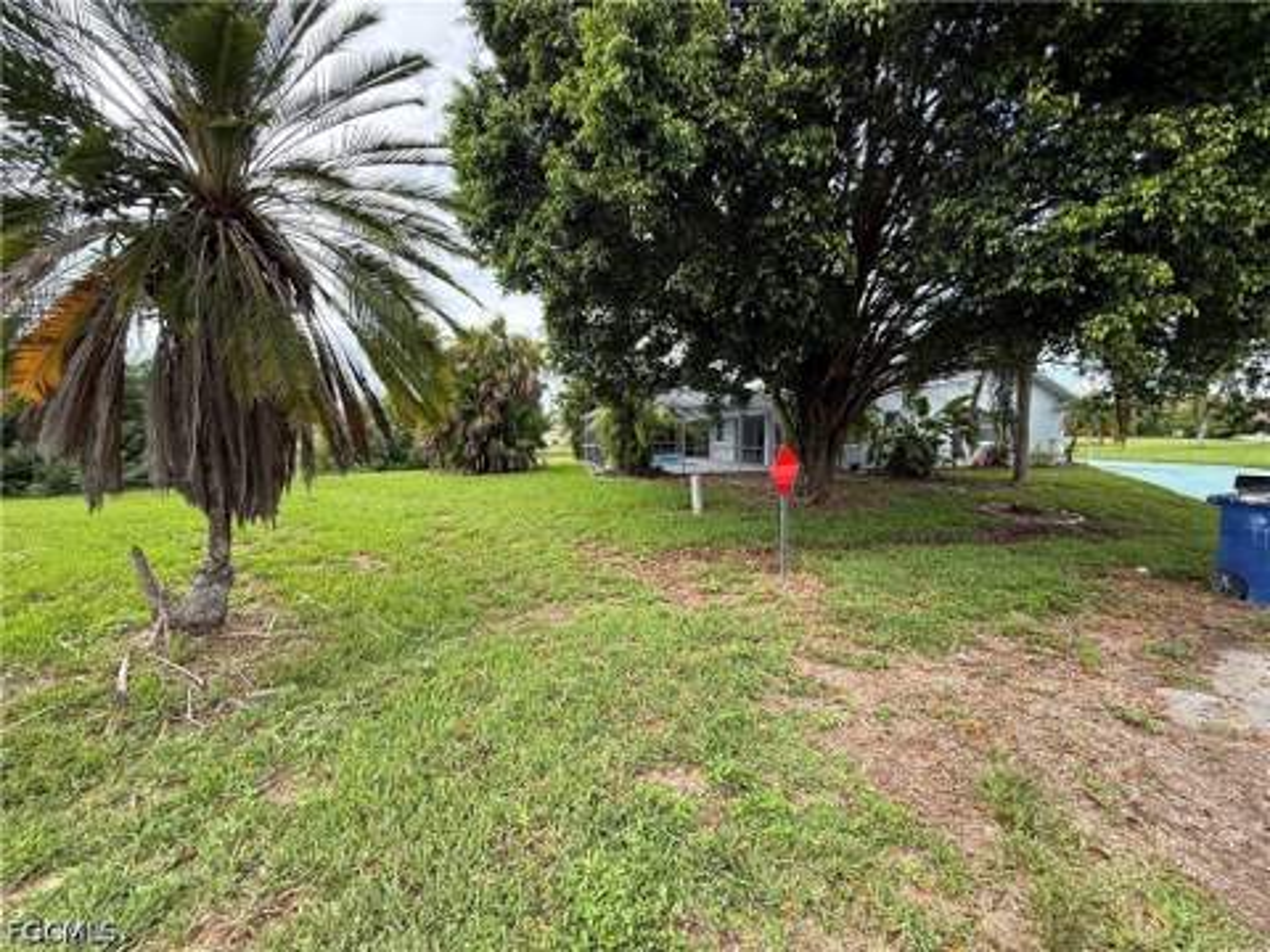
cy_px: 476
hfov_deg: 102.1
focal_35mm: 14
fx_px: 514
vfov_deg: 85.7
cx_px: 635
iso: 64
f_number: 2.2
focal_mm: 2.22
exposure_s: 1/510
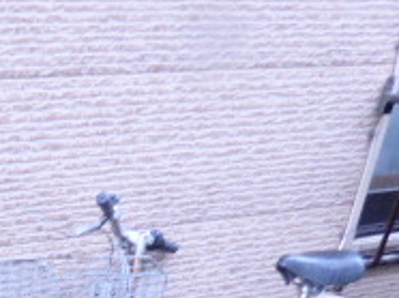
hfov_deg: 23.4
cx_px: -176
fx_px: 794
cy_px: 480
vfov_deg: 18.2
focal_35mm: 69
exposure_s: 1/25
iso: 400
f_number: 2.8
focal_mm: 3.58
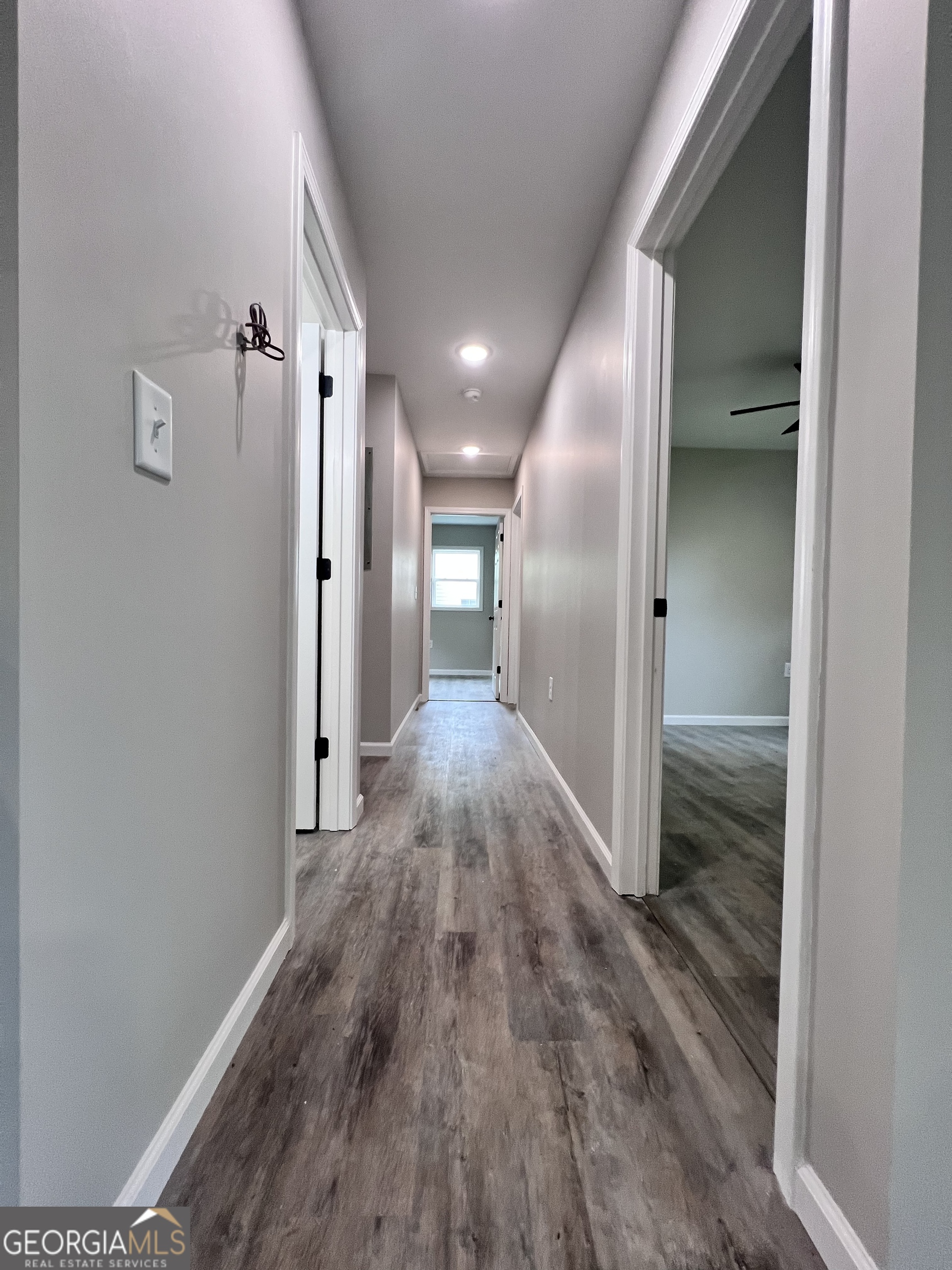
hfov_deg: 89.9
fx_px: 477
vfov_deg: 106.2
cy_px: 635
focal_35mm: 13
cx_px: 476
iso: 200
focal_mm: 1.57
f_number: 1.8
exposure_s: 1/120
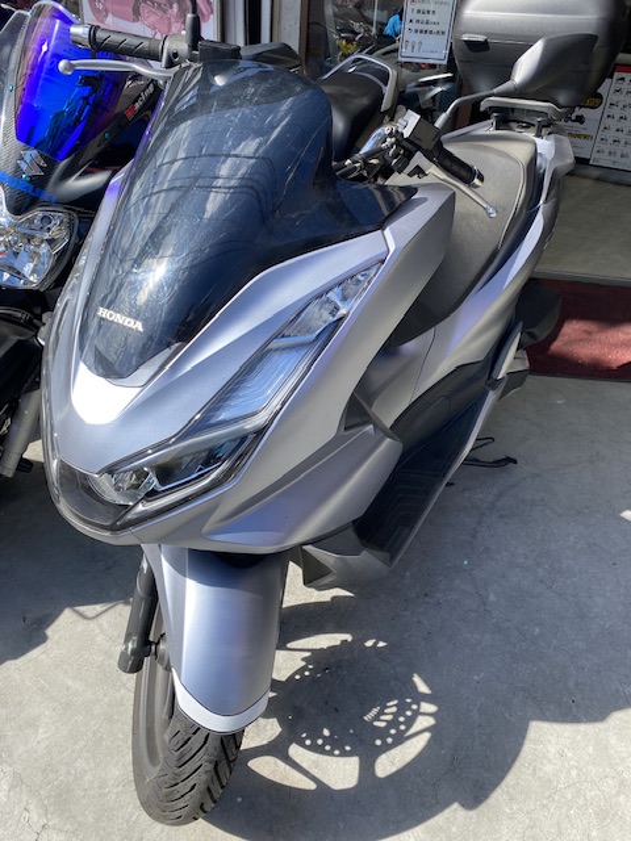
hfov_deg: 53.1
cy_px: 420
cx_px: 316
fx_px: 632
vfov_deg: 67.3
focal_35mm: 26
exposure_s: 1/1124
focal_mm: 4.25
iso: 32
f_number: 1.8
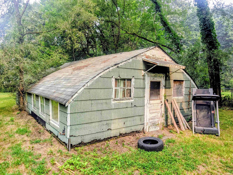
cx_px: 116
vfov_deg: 56.9
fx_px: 162
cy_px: 88
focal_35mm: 24
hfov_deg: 71.5
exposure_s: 1/257
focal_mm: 6.9
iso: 18
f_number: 1.68
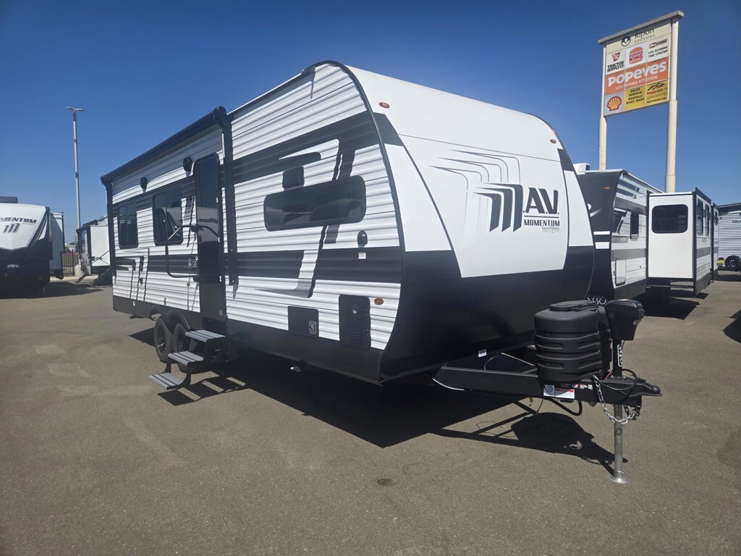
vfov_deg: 58.9
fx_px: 492
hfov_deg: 73.9
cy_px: 278
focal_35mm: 23
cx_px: 370
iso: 25
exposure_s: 1/2657
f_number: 1.8
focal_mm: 5.4
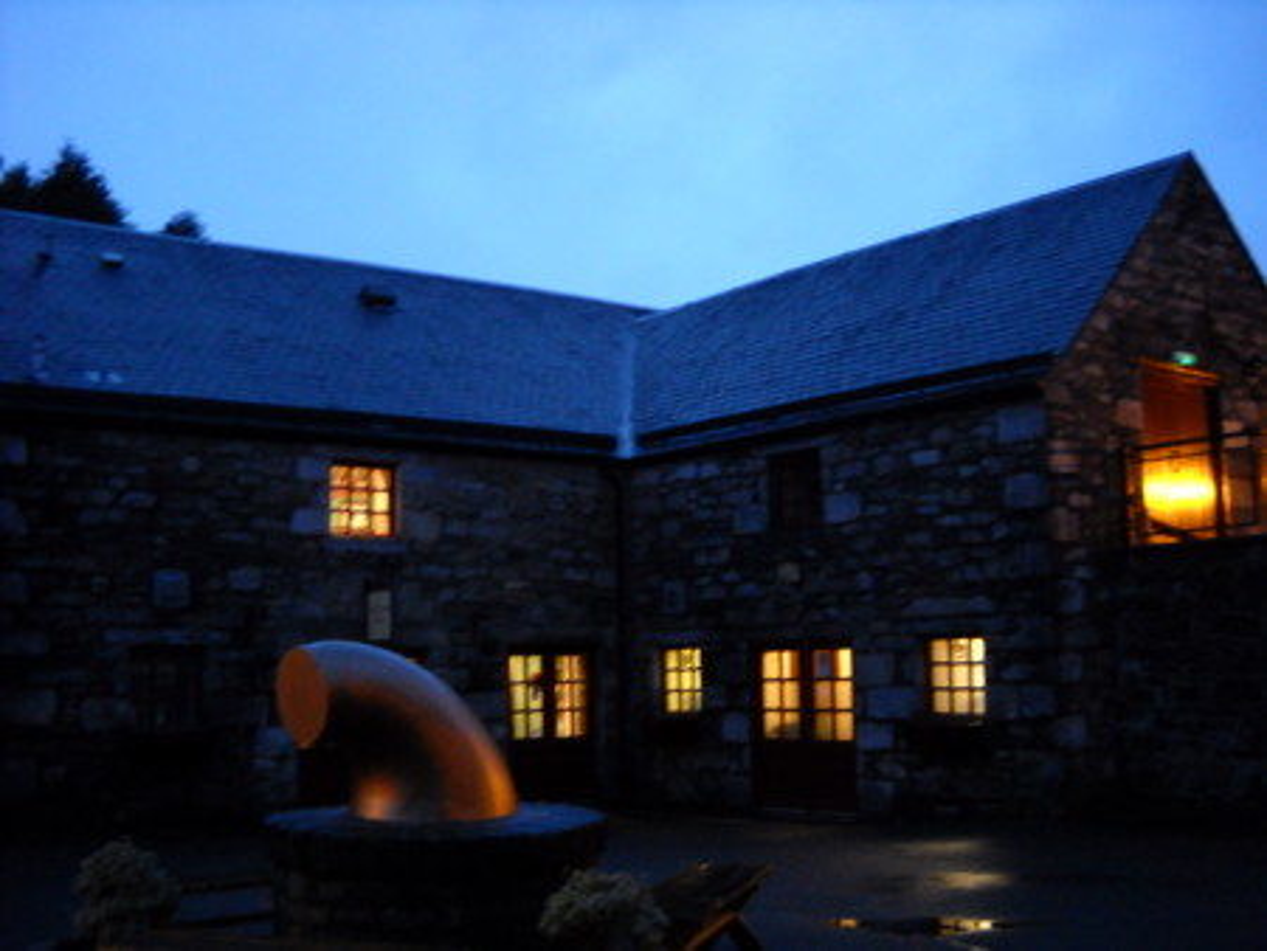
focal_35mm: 41
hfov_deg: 45.8
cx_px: 634
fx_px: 1501
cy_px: 476
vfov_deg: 35.2
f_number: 3.1
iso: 400
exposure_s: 1/4
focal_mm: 6.72
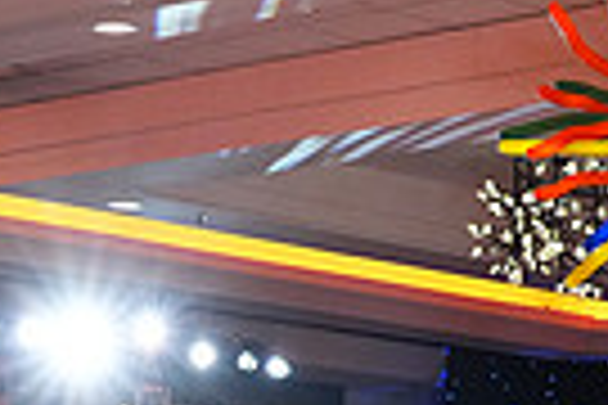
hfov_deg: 10.4
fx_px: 3327
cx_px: 225
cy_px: 866
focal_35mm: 197
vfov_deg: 6.7
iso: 5000
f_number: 5
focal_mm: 46
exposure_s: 1/400
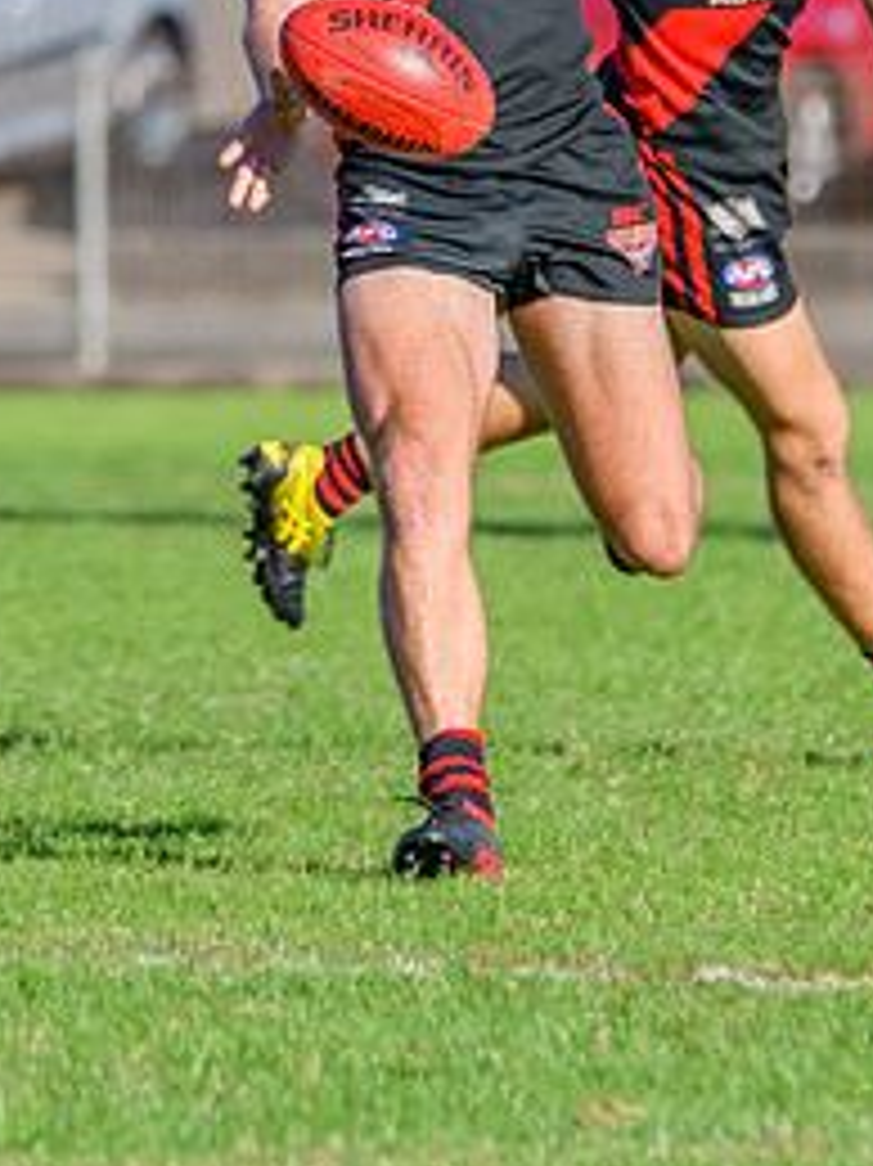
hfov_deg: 1.4
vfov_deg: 1.8
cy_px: 245
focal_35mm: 1087
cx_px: 675
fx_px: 36582
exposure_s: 1/2000
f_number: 6.3
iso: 800
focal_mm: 380
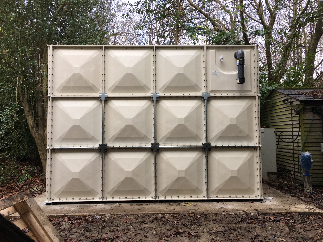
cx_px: 162
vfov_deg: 48.2
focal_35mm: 29
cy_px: 121
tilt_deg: +5.4
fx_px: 271
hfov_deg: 61.7
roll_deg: +0.4
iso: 40
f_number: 2.2
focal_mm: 4.15
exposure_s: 1/100
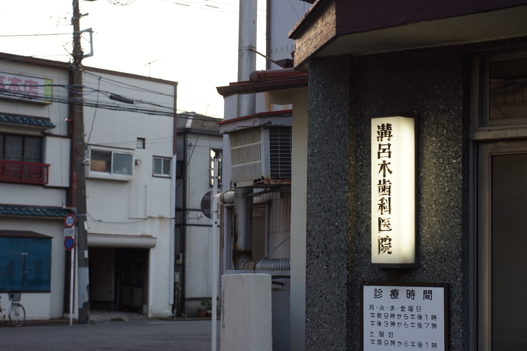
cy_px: 176
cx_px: 264
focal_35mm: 75
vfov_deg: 18.2
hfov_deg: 27.0
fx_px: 1098
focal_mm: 50
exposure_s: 1/80
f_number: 5.6
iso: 250
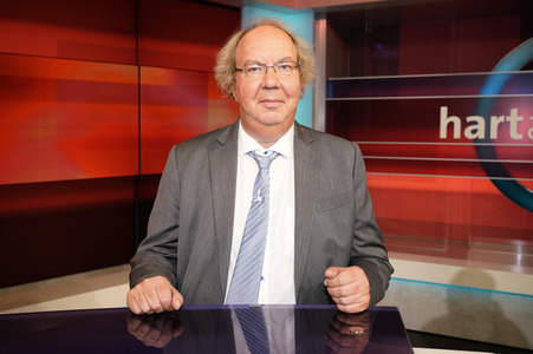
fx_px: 503
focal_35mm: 34
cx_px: 266
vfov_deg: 38.8
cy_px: 177
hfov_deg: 55.8
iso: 2000
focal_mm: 34
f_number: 5
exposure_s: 1/125
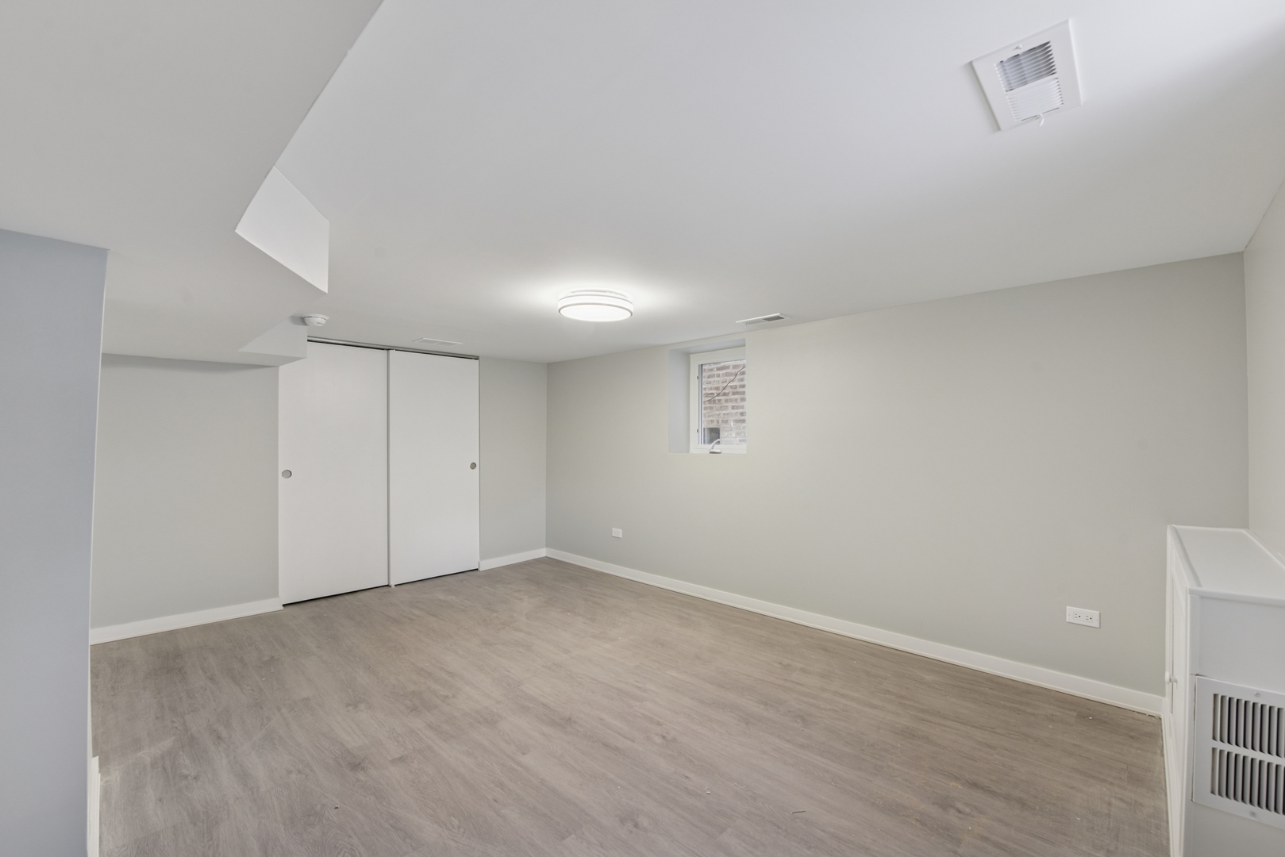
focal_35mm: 14
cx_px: 642
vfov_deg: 81.2
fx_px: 500
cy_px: 428
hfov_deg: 104.2
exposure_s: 1/13
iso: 400
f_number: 8
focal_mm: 14
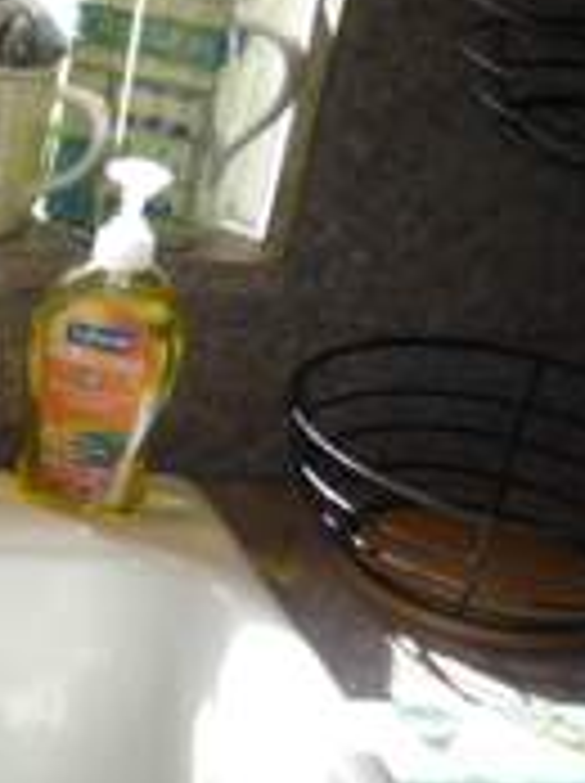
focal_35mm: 91
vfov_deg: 21.2
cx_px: -472
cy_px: 664
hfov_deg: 14.3
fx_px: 2056
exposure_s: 1/40
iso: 100
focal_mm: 5.5
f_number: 2.8
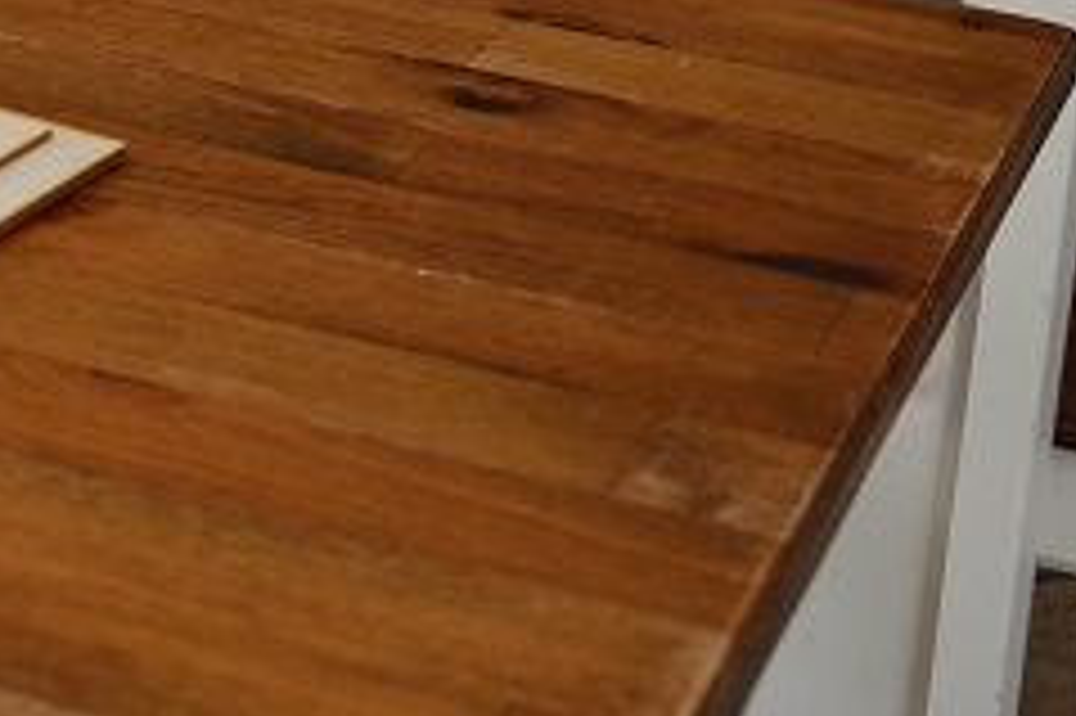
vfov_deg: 10.1
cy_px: -286
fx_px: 3942
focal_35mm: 132
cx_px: 14
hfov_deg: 15.3
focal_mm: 30
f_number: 5
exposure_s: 1/100
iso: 400
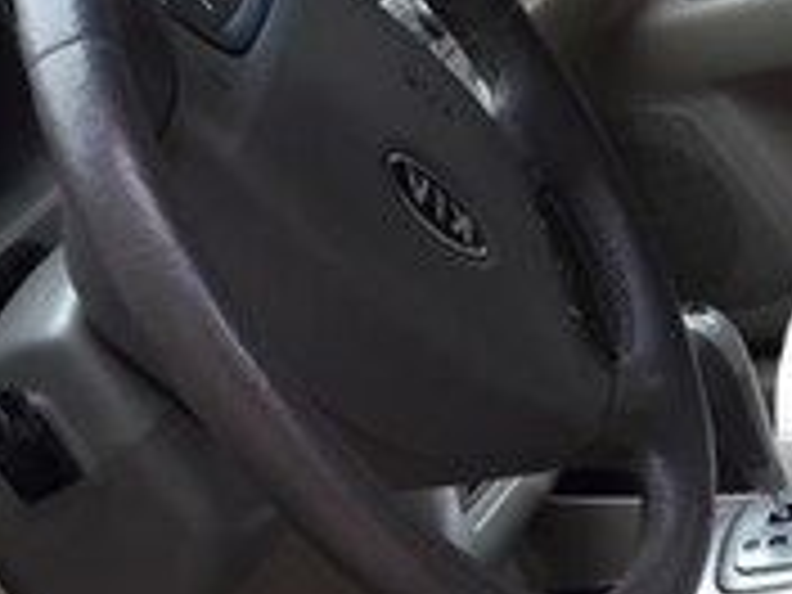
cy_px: 736
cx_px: 819
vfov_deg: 13.7
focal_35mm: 105
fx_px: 2402
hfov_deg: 18.2
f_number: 1.9
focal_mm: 3.7
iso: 40
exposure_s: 1/138
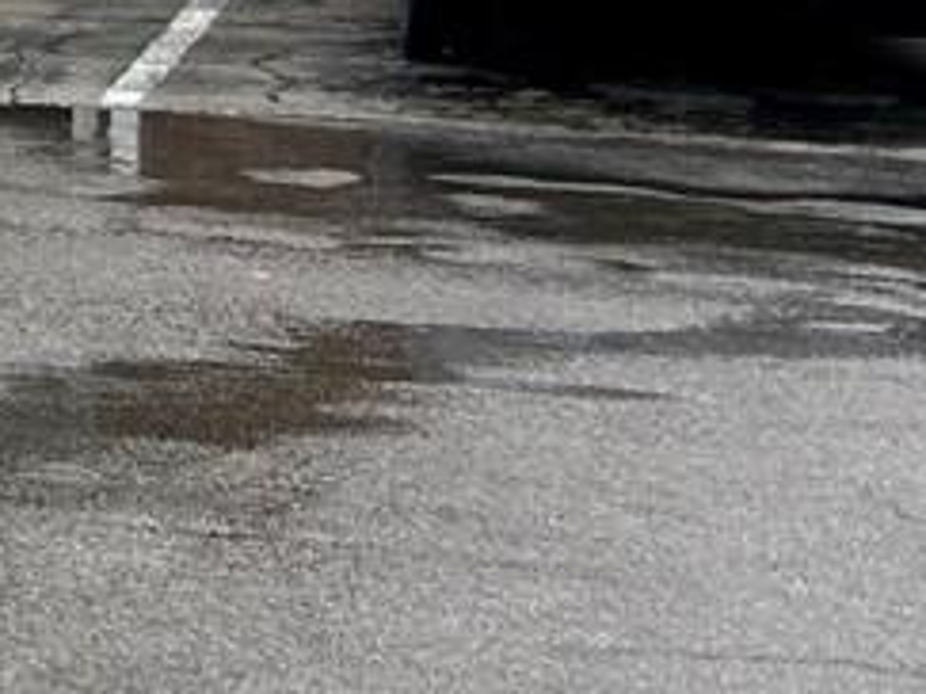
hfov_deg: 9.1
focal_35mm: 171
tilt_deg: -1.2
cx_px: -1936
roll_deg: -0.1
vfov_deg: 8.5
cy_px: -374
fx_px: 4572
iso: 50
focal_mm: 5.7
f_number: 1.5
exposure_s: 1/1488
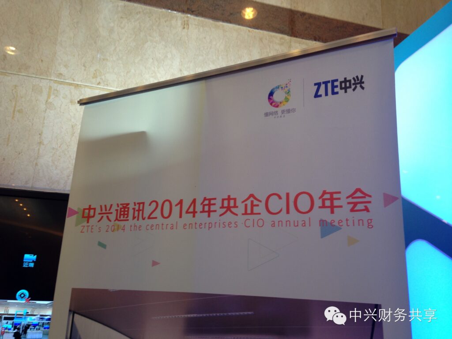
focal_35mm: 33
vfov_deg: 42.9
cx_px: 226
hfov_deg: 55.4
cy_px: 170
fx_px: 431
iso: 50
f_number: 2.4
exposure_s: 1/30
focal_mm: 4.12
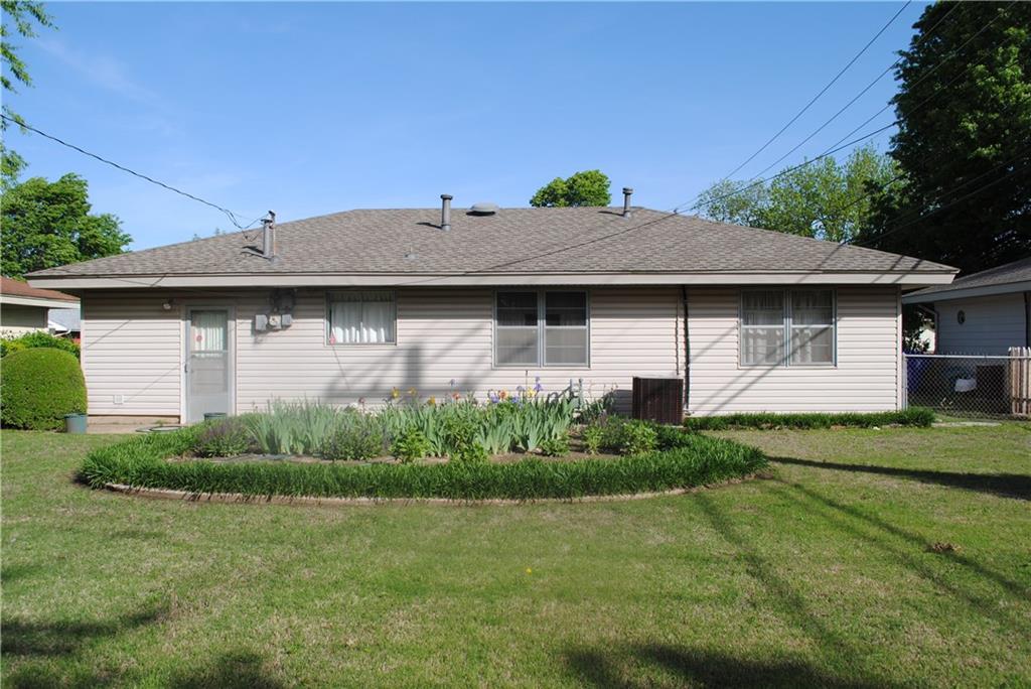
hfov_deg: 67.4
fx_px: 774
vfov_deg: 48.0
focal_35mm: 27
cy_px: 344
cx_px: 516
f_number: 8
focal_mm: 18
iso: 100
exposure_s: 1/250
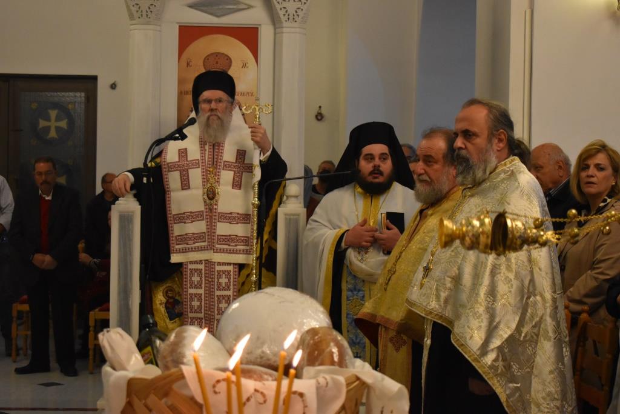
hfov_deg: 31.9
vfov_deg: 21.6
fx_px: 1085
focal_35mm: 63
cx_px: 310
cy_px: 207
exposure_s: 1/200
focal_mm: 42
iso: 3200
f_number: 5
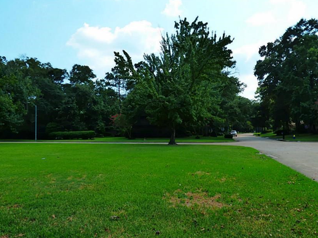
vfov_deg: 54.8
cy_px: 126
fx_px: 230
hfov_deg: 68.7
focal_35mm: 25
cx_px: 190
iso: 200
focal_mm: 3.58
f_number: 4
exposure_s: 1/640
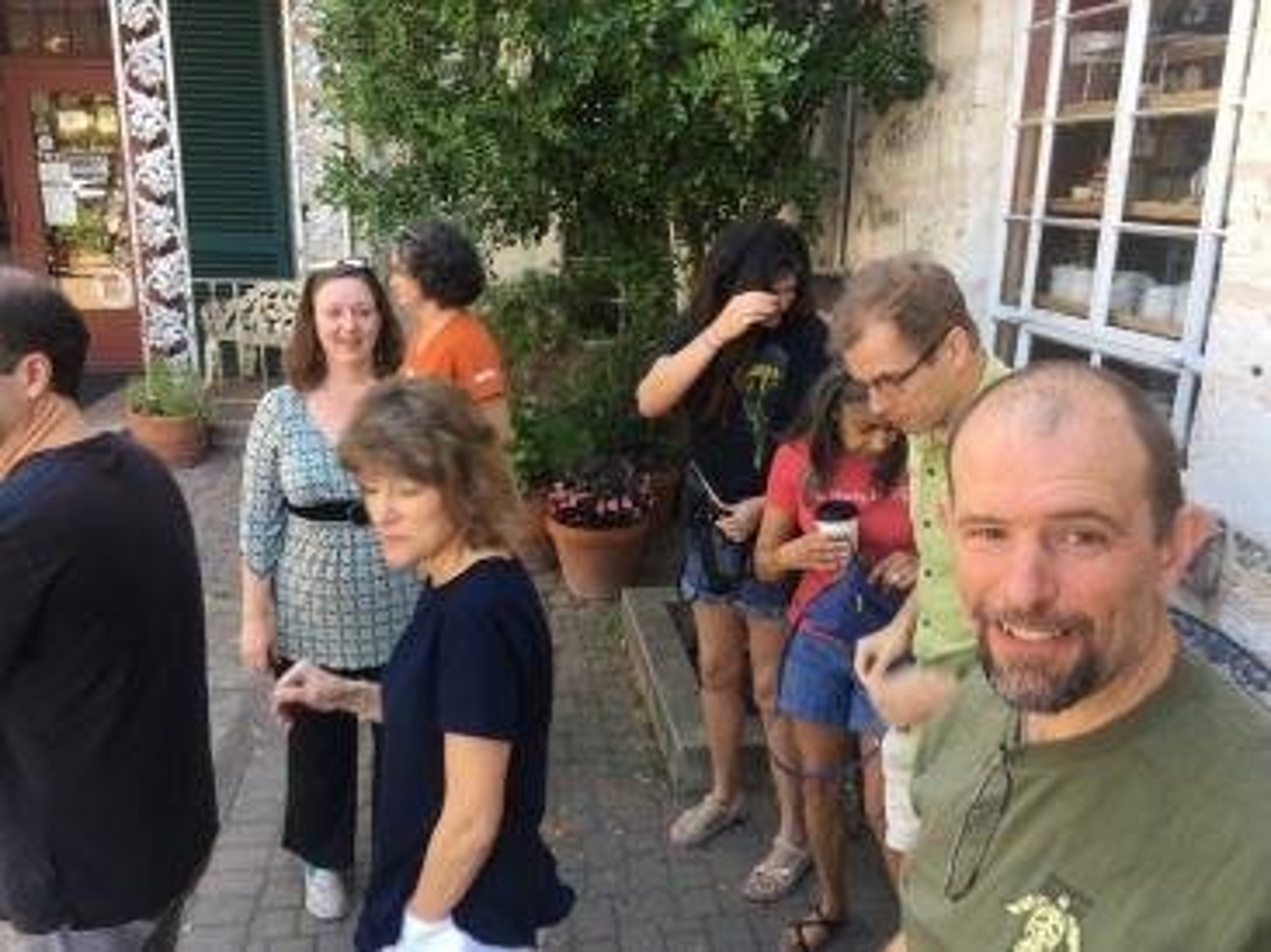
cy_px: 476
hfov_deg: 61.7
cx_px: 636
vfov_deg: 48.2
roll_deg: -1.2
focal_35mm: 29
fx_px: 1064
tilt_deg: -14.6
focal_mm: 4.15
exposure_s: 1/60
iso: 32
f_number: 2.2
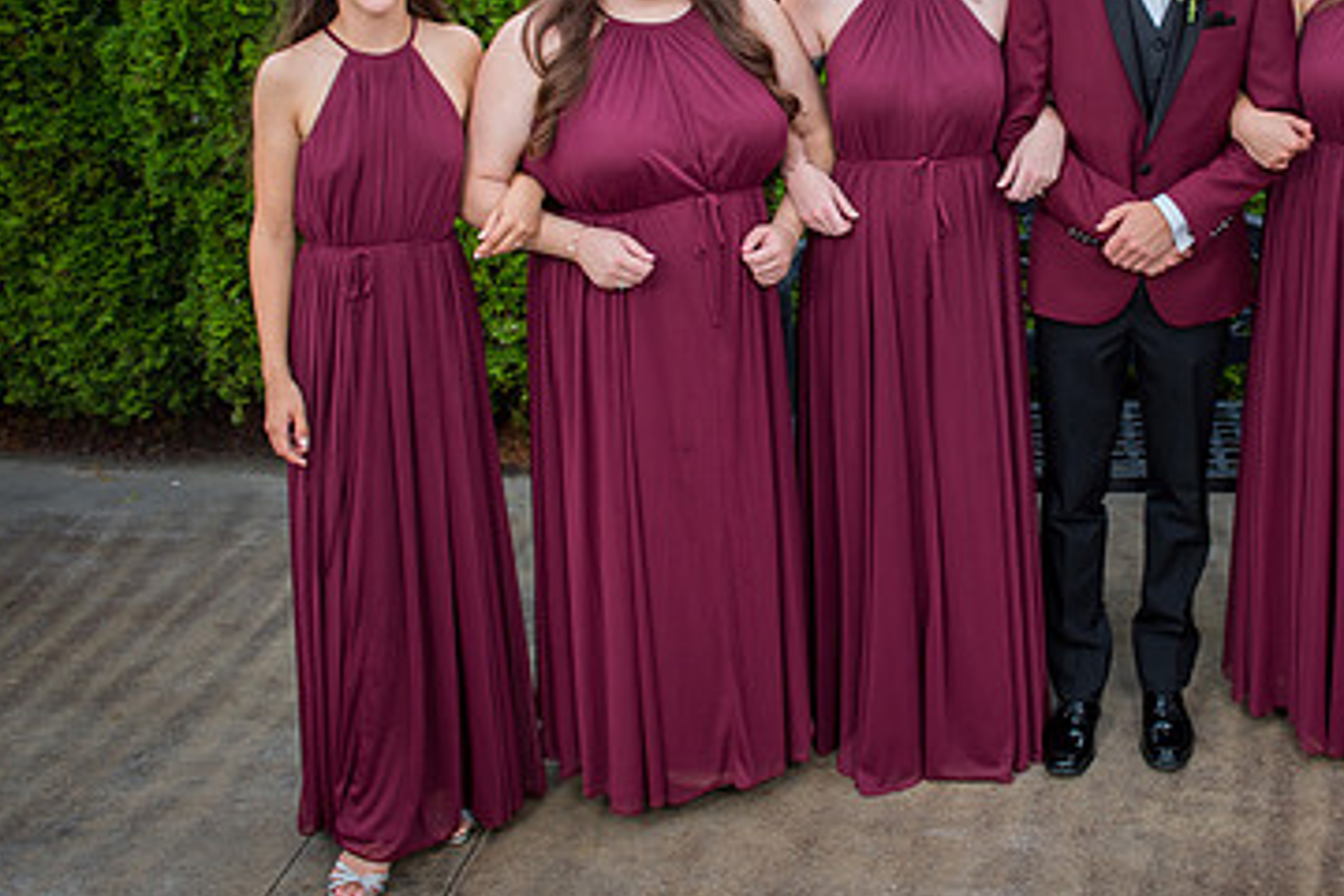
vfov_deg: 26.2
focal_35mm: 51
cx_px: 1012
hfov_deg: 37.9
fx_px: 1904
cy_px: 254
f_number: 4.8
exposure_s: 1/90
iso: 200
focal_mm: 27
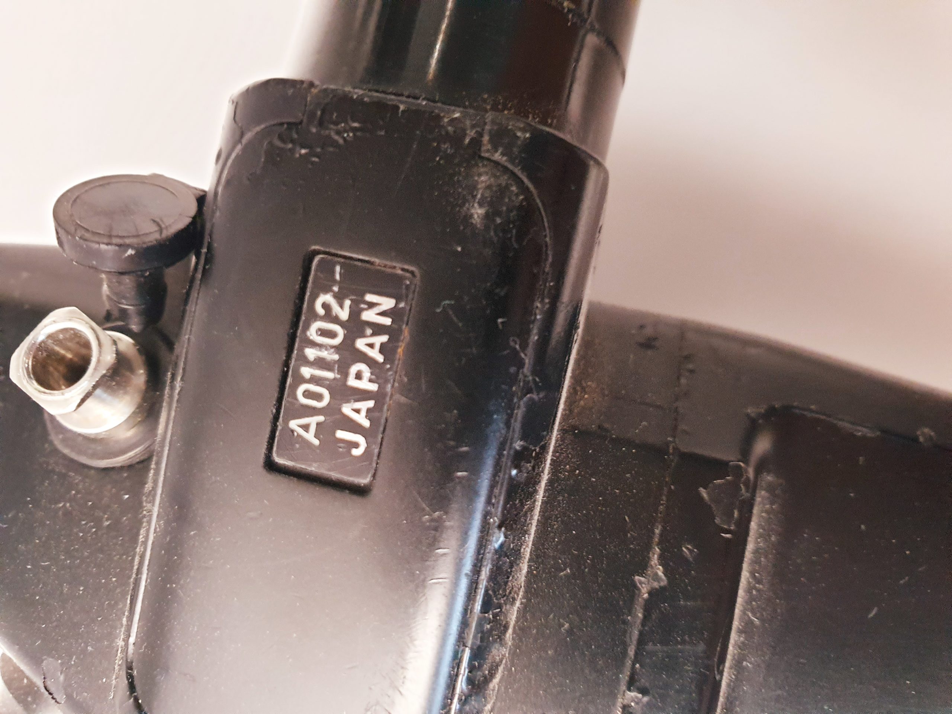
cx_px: 476
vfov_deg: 53.1
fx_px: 715
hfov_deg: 67.3
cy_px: 357
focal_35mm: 26
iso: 400
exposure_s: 1/50
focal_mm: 4.3
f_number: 2.4
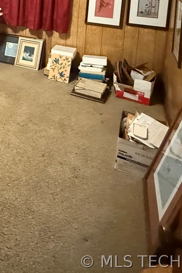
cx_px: -43
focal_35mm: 40
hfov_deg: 28.5
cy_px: -7
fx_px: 303
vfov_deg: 41.4
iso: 1600
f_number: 2.2
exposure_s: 1/40
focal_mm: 2.22
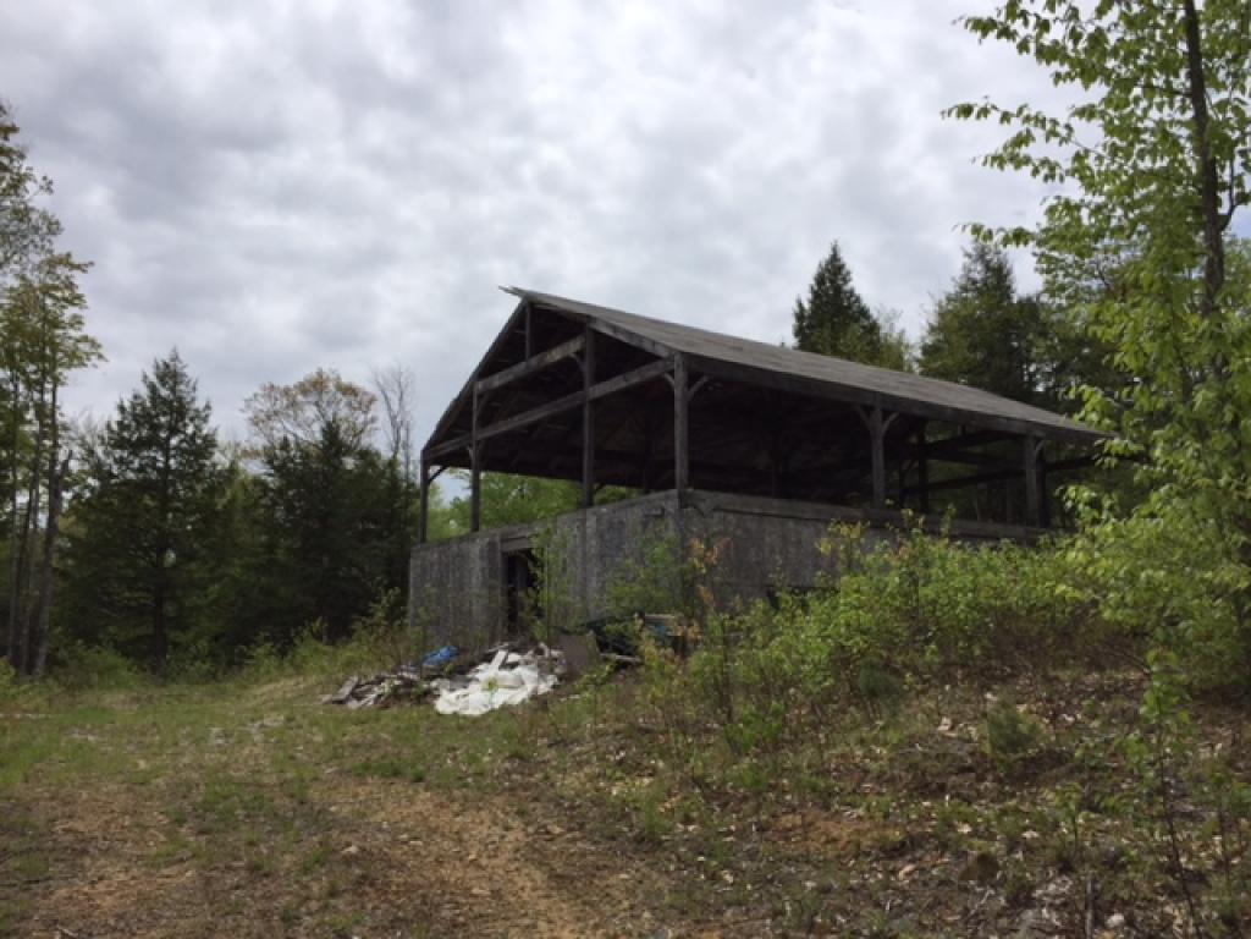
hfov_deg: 61.7
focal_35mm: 29
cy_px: 470
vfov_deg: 48.2
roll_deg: -0.8
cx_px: 626
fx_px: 1048
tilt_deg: +10.2
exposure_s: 1/3597
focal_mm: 4.15
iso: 32
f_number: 2.2
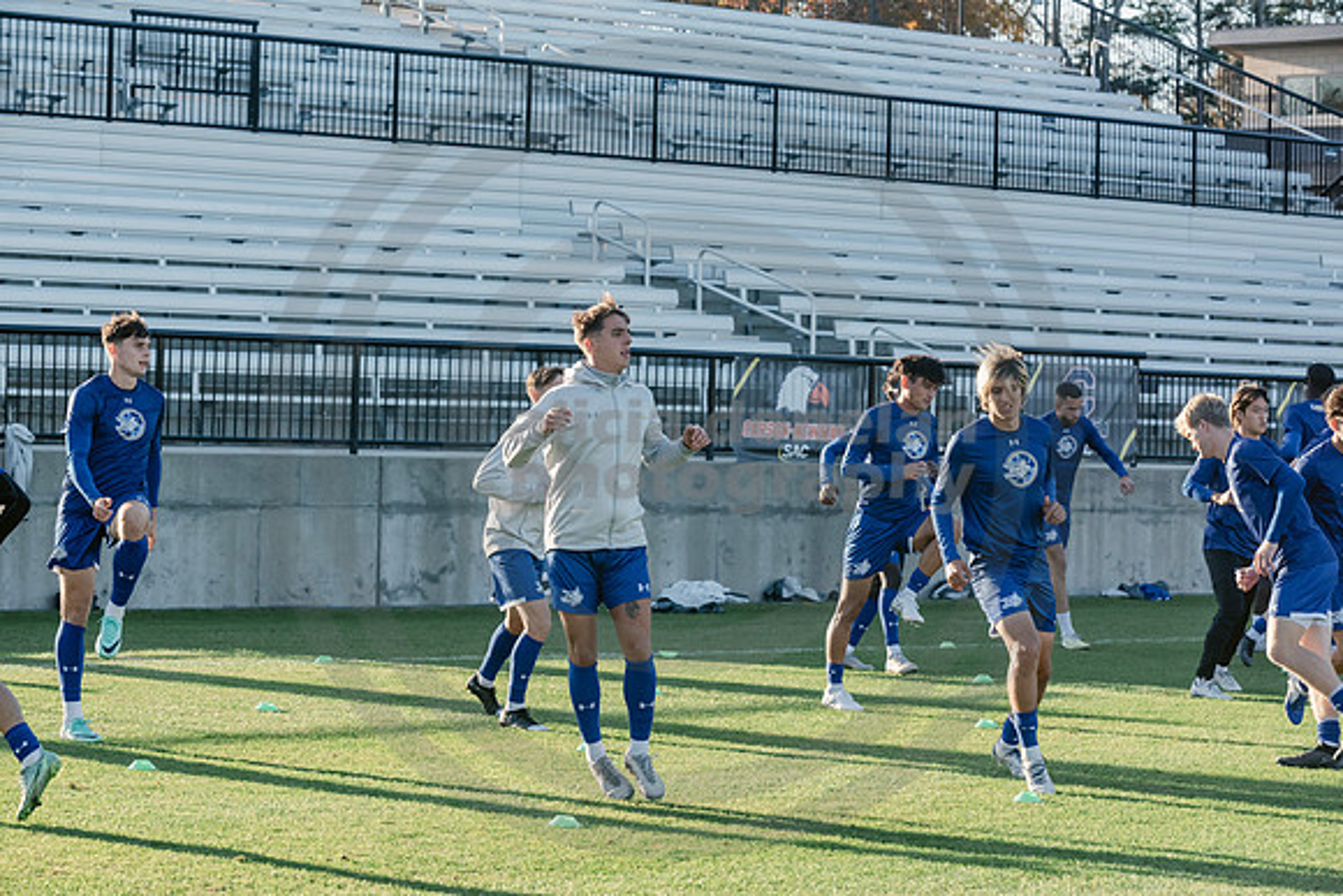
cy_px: 448
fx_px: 3918
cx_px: 672
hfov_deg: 19.5
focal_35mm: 105
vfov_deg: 13.0
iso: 1250
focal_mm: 105
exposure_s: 1/1250
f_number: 7.1
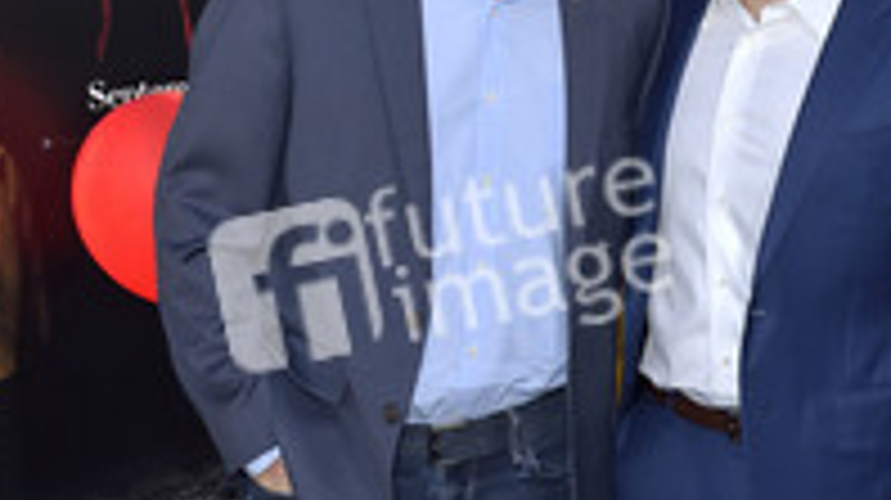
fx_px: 2597
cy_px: 491
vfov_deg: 10.9
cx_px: 574
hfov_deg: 19.4
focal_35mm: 110
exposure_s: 1/250
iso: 500
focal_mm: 52
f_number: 6.3
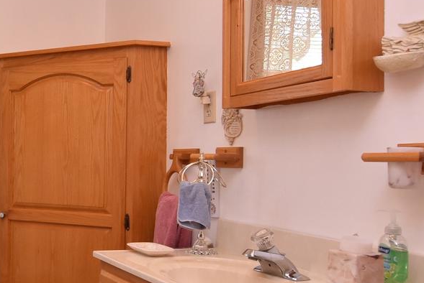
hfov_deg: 38.9
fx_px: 519
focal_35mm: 44
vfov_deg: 30.5
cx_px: -8
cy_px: 163
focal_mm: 12
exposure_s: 1/160
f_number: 10
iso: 800
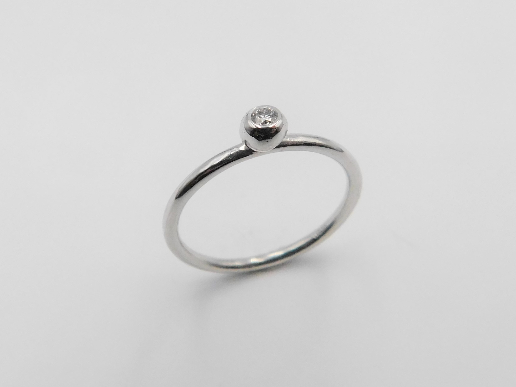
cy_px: 194
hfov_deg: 73.9
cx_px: 258
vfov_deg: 58.9
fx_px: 343
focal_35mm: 23
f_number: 6
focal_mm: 4
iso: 400
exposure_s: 1/400
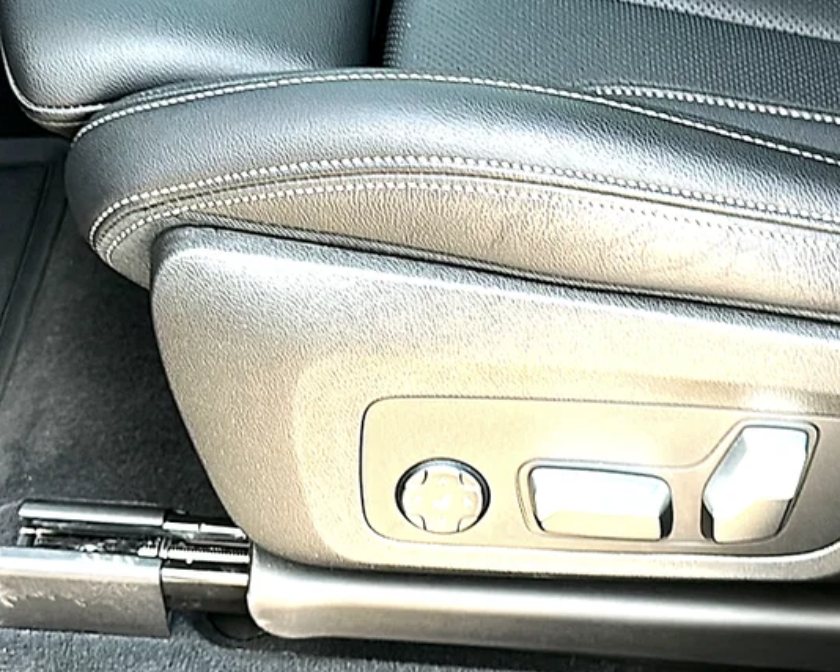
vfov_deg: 27.6
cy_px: 341
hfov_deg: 34.0
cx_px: 533
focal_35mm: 55
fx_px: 1367
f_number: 1.78
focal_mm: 6.86
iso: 64
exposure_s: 1/106
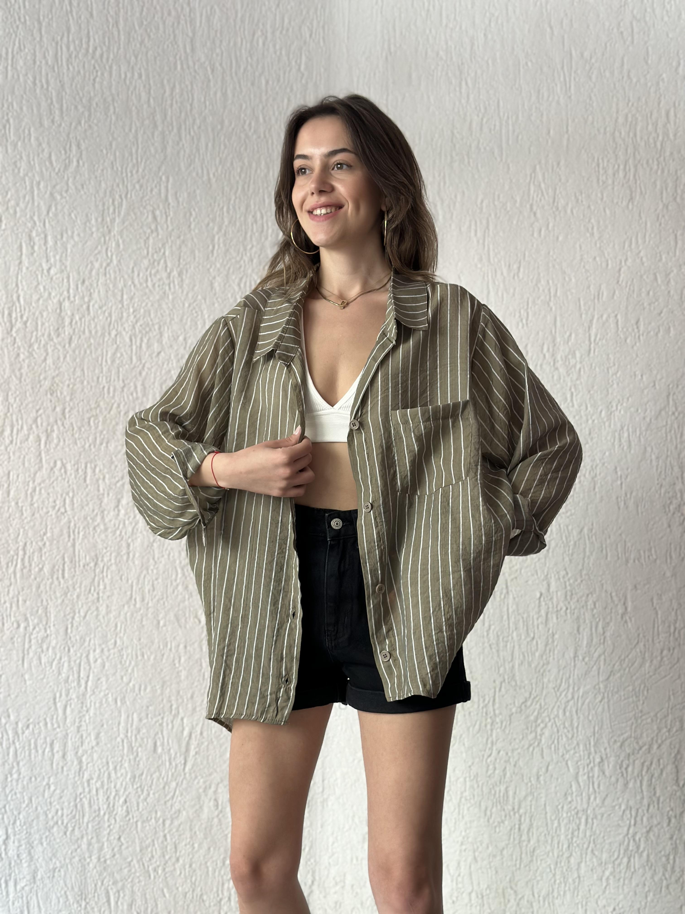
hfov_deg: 30.3
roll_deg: -0.5
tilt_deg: +1.3
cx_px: 342
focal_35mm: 48
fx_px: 1266
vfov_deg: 39.7
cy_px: 457
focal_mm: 6.86
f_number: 1.78
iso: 125
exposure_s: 1/121
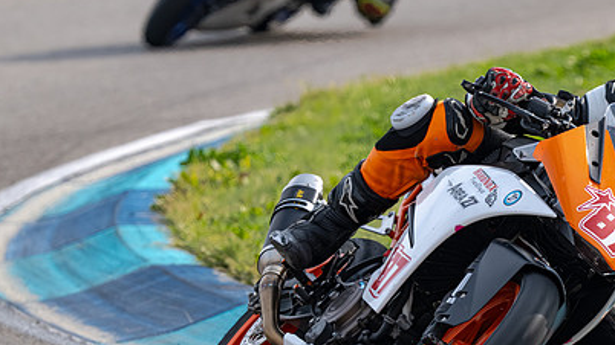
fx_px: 16713
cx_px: 355
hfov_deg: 2.1
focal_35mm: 1025
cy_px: 304
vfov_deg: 1.2
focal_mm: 600
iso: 800
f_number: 10
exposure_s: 1/1250
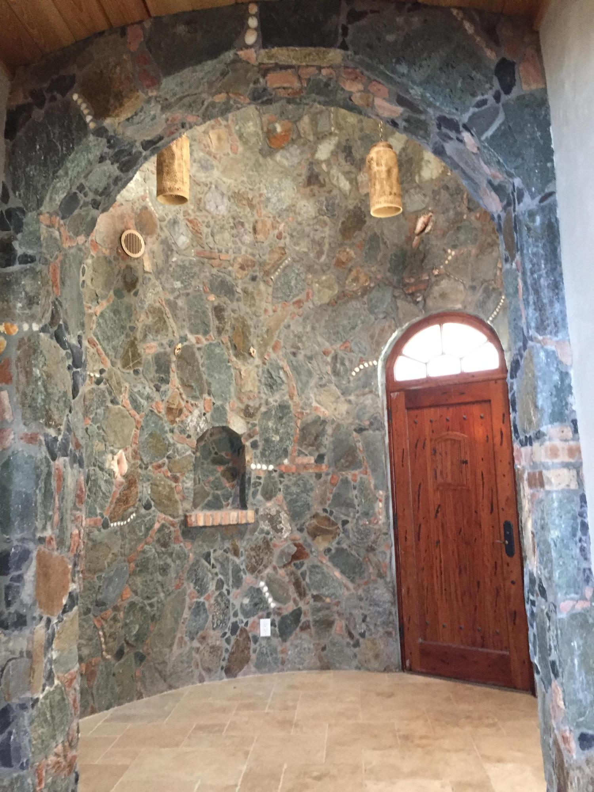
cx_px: 297
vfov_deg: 61.7
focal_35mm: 29
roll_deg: +3.0
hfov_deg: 48.2
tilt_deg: +7.0
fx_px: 664
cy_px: 396
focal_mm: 4.15
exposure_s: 1/20
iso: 250
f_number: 2.2
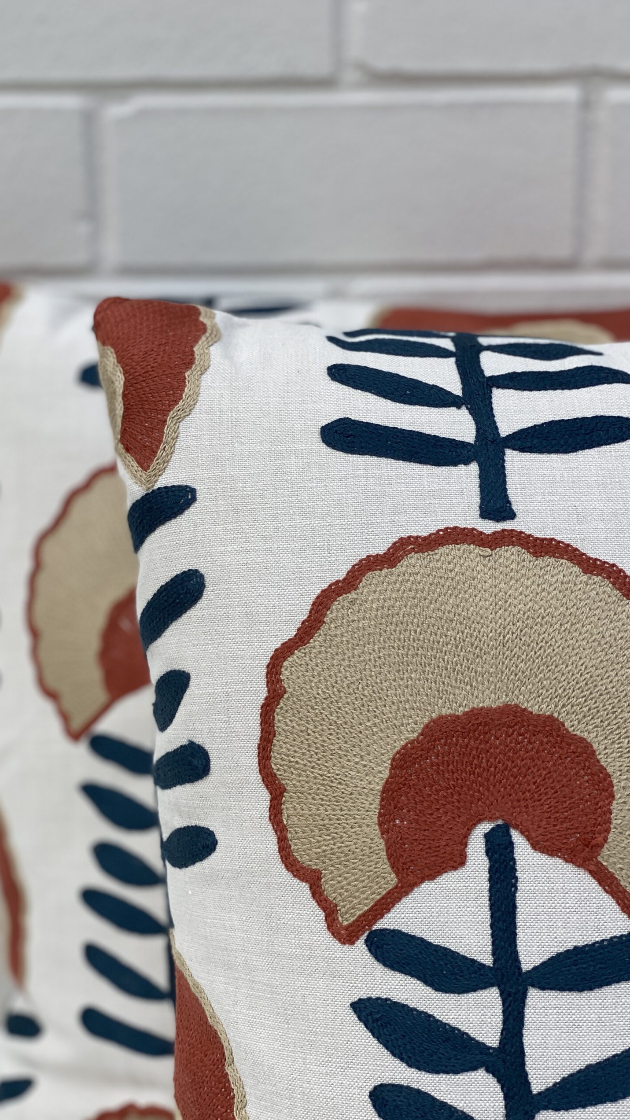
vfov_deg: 36.6
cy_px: 557
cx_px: 262
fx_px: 1693
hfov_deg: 21.1
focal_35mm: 57
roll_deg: +0.4
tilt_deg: -15.6
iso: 20
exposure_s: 1/978
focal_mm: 6
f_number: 2
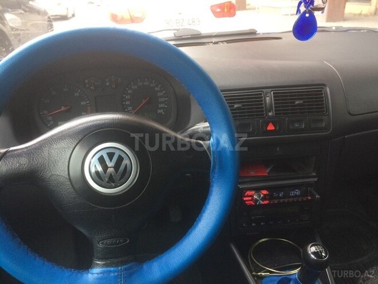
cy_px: 142
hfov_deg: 61.7
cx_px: 189
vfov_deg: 48.2
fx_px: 317
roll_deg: +1.5
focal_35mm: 29
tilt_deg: -26.5
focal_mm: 4.15
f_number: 2.2
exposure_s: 1/33
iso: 64
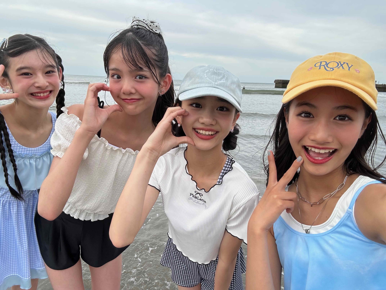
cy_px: 145
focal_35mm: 23
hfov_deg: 73.9
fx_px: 256
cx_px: 193
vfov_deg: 58.9
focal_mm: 2.69
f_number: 1.9
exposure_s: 1/121
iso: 40
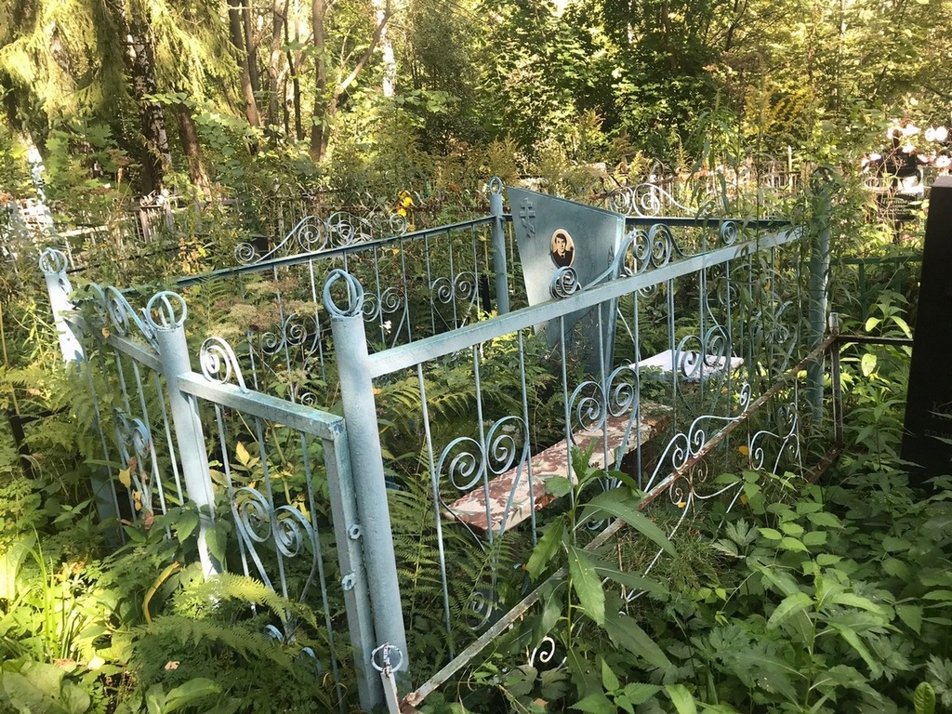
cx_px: 476
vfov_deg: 49.7
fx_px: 770
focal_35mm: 28
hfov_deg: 63.4
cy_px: 357
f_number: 1.8
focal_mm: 3.99
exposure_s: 1/113
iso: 20
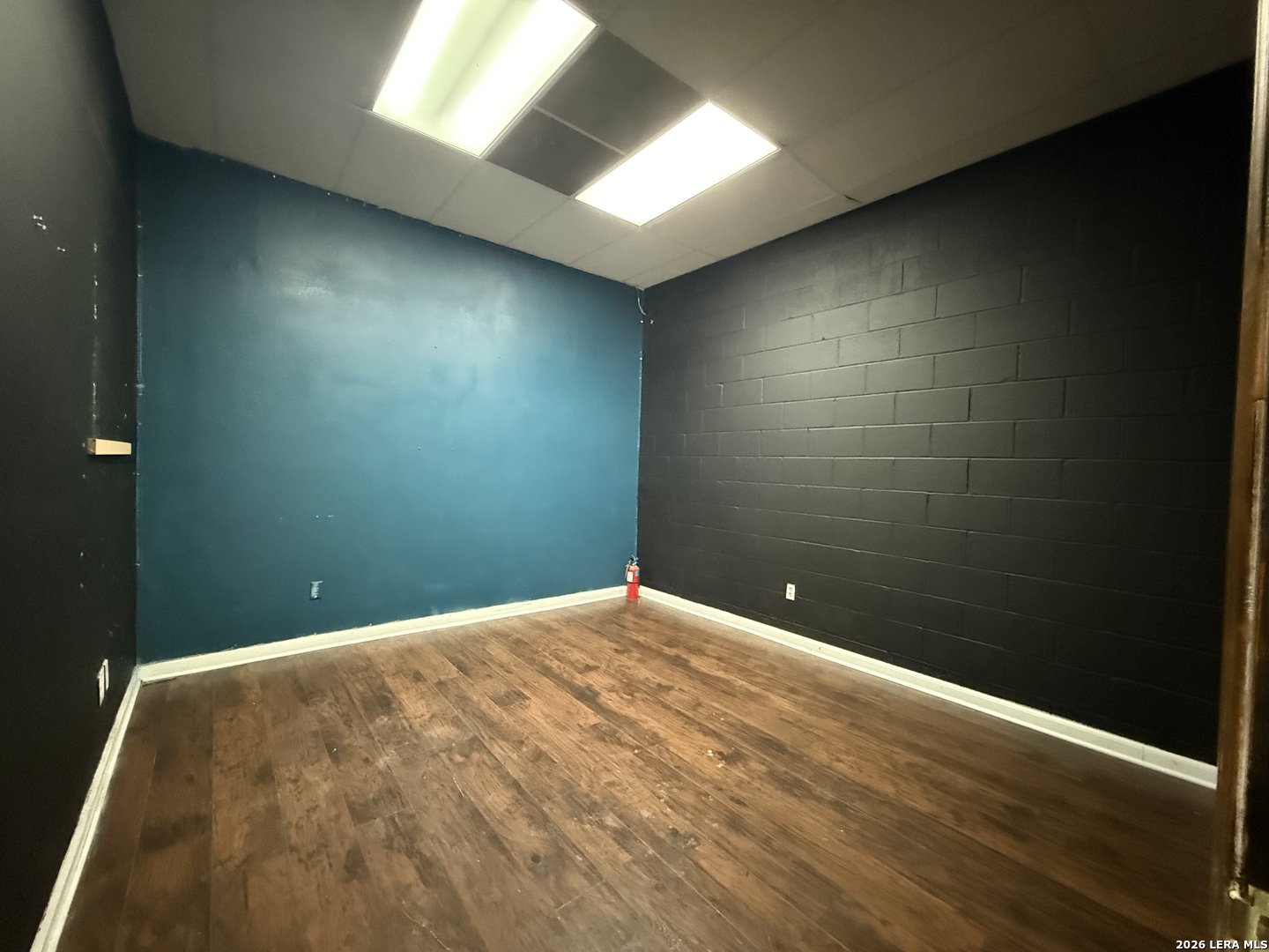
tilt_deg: -2.1
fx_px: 513
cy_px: 476
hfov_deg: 102.1
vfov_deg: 85.7
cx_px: 634
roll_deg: -2.0
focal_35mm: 14
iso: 1600
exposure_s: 1/40
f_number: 2.2
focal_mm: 2.22
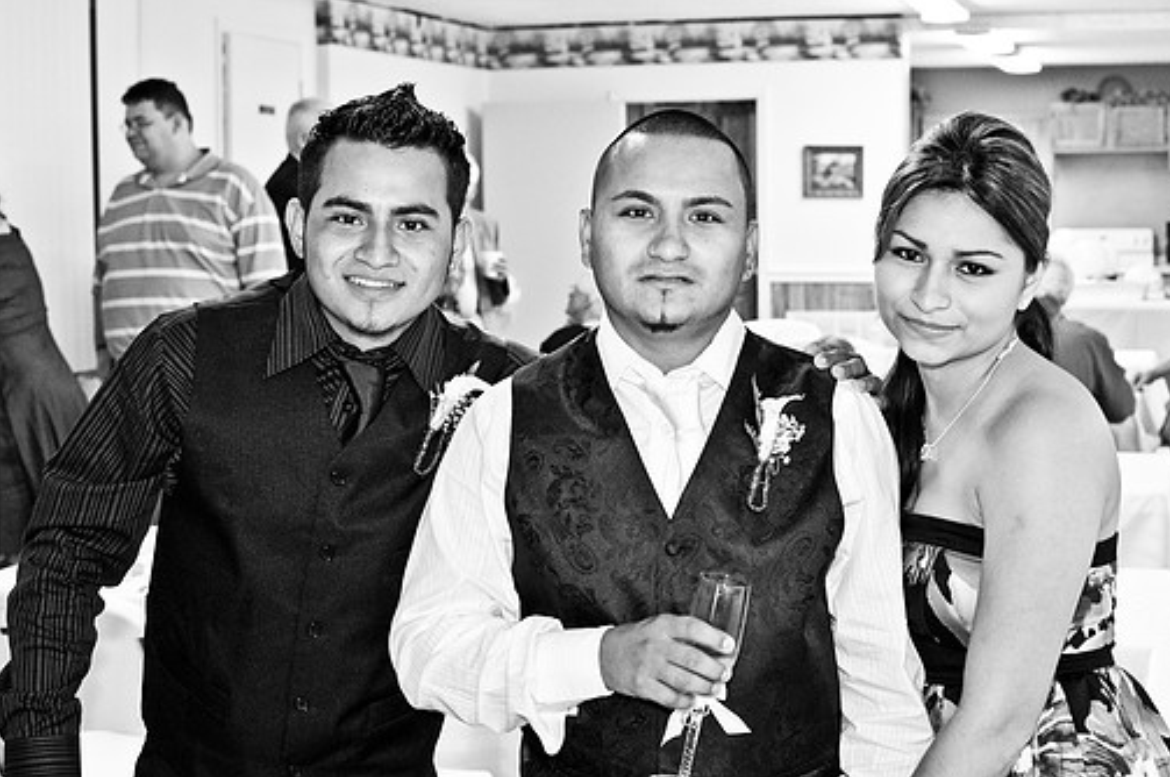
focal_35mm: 61
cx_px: 614
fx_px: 1966
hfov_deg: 33.1
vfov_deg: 22.3
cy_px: 334
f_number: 4
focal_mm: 35
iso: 800
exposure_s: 1/60
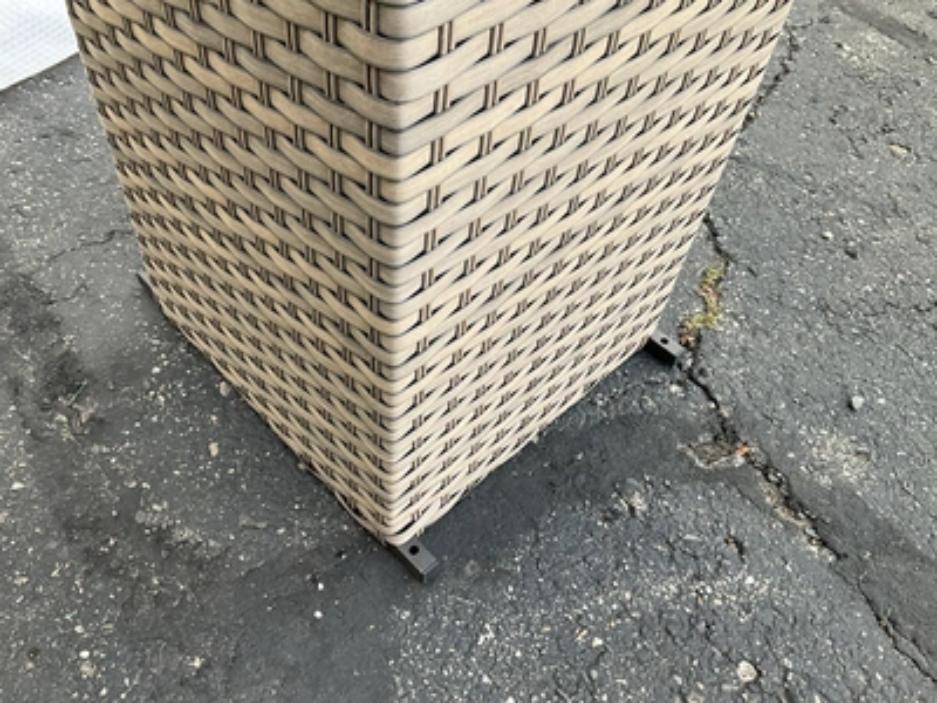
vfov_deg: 48.2
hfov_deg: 61.7
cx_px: 468
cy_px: 352
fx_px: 785
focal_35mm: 29
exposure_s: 1/122
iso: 50
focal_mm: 3
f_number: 1.8
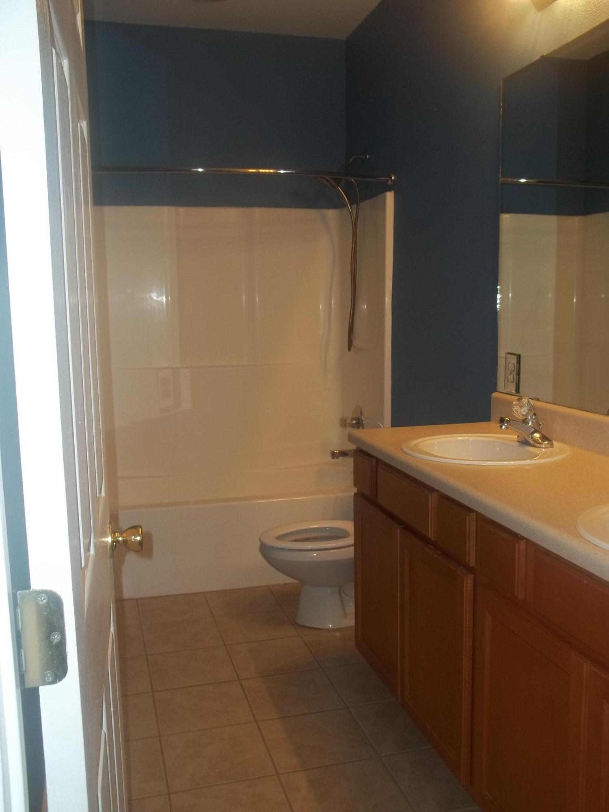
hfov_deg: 42.9
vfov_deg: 55.4
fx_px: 774
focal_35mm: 33
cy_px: 406
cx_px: 304
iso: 64
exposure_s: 1/30
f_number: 3.3
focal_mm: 5.9
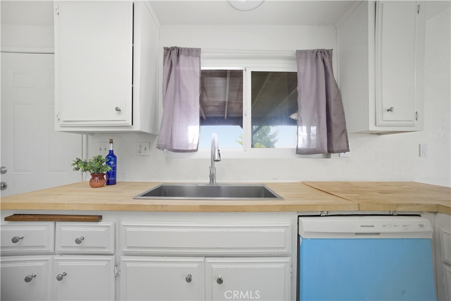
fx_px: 157
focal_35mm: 12
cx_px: 226
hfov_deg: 110.5
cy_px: 150
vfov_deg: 87.6
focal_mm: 12.5
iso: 320
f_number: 6.3
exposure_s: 1/13
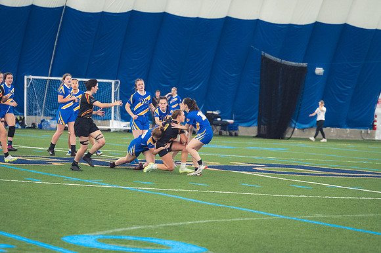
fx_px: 1904
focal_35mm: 180
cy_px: 126
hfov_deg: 11.4
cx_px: 190
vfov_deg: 7.6
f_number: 2.8
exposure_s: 1/320
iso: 5000
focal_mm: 120
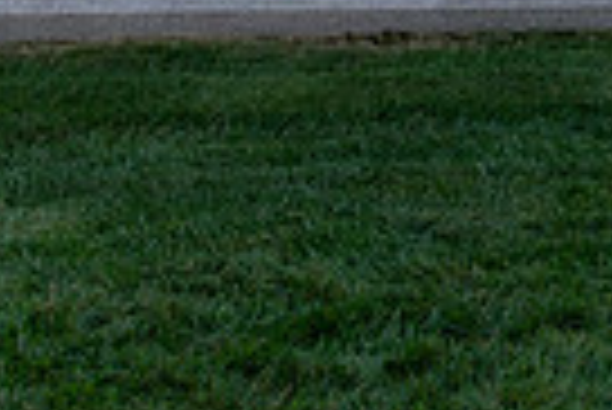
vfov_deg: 12.0
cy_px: -313
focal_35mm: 106
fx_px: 1804
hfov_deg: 18.4
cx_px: 698
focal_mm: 24
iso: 200
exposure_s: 1/400
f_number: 4
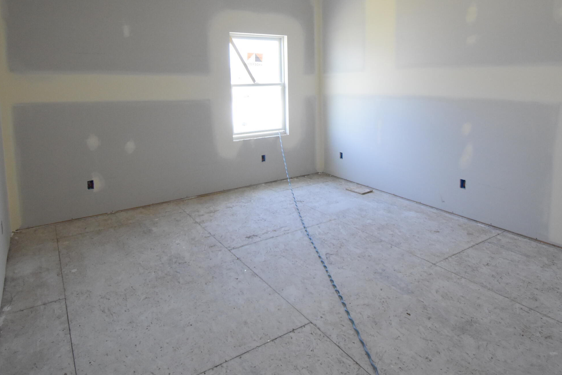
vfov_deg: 53.5
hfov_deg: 75.9
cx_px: 309
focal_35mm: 23
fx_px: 359
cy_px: 112
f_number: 4.5
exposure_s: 1/125
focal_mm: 10
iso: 2000
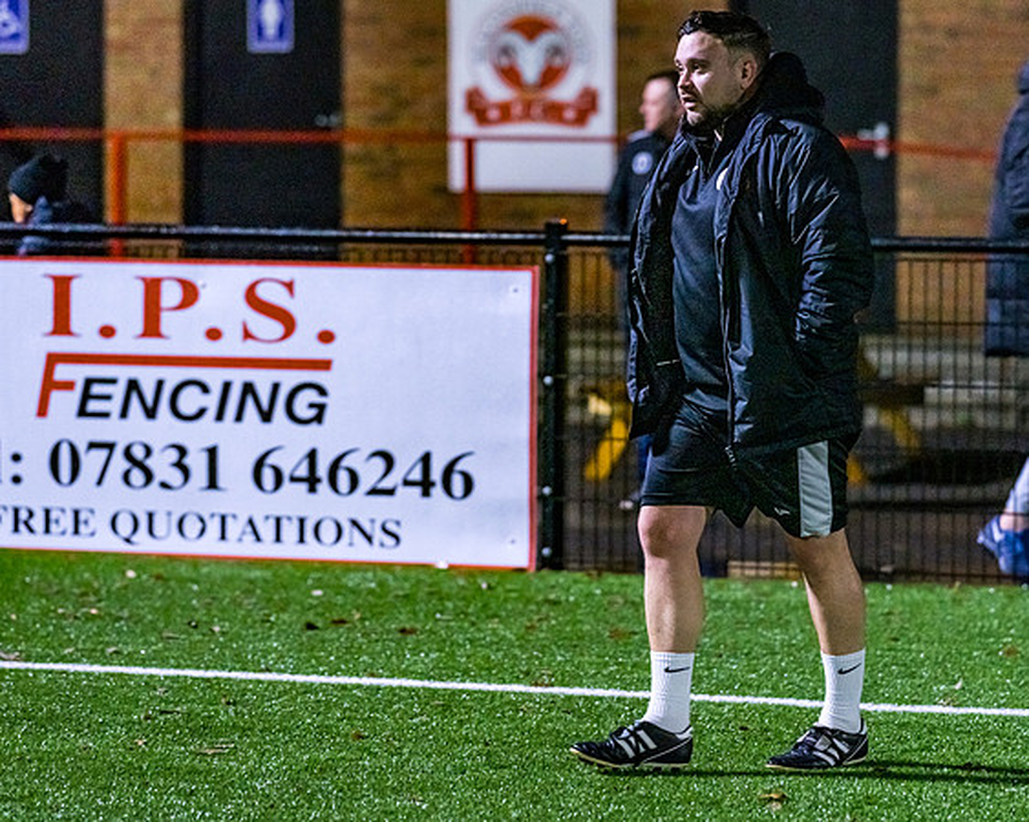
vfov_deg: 9.1
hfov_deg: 11.3
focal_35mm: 170
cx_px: 600
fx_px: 5186
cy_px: 437
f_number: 2.5
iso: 8000
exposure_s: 1/1000
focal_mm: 135
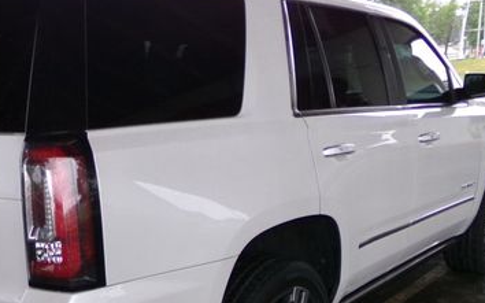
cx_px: 155
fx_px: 608
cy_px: 271
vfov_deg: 27.0
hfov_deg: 42.8
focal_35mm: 46
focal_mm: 4.3
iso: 119
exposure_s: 1/60
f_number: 3.7
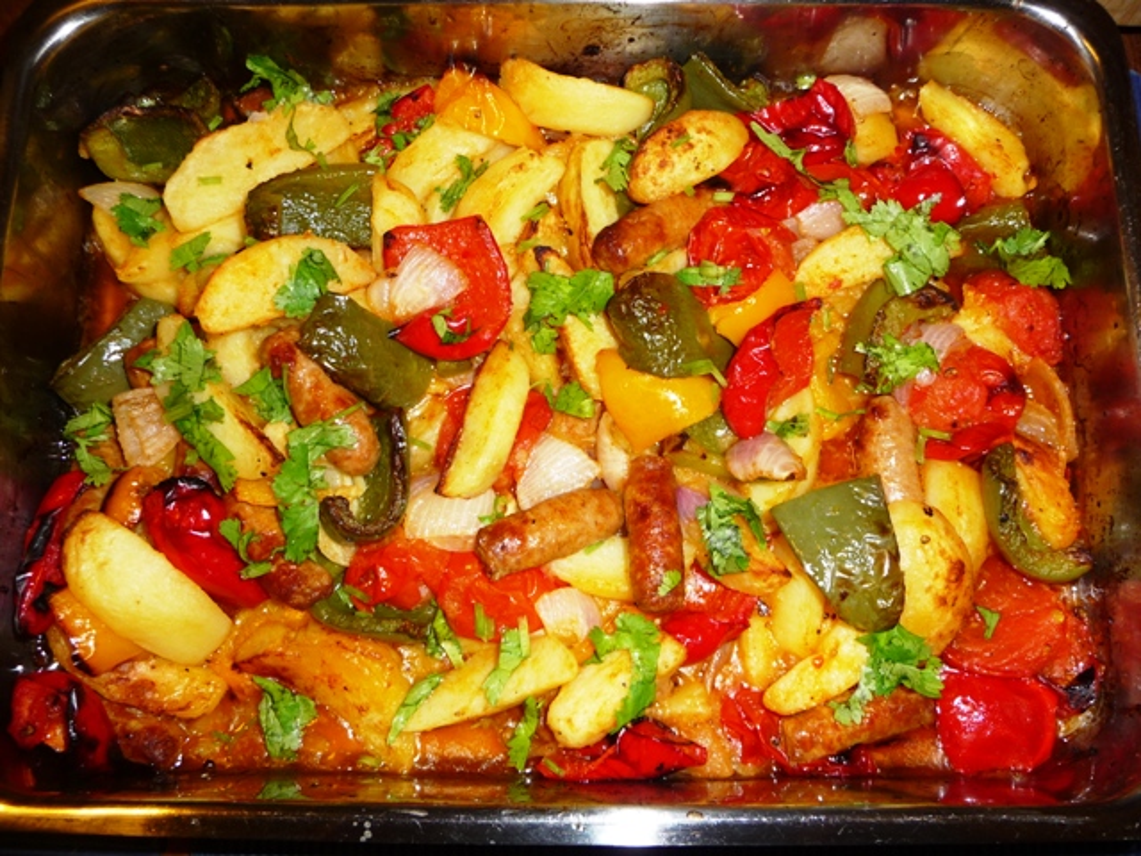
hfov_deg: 63.4
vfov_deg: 49.7
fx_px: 923
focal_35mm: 28
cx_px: 570
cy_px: 428
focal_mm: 4.7
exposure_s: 1/30
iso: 100
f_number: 3.3
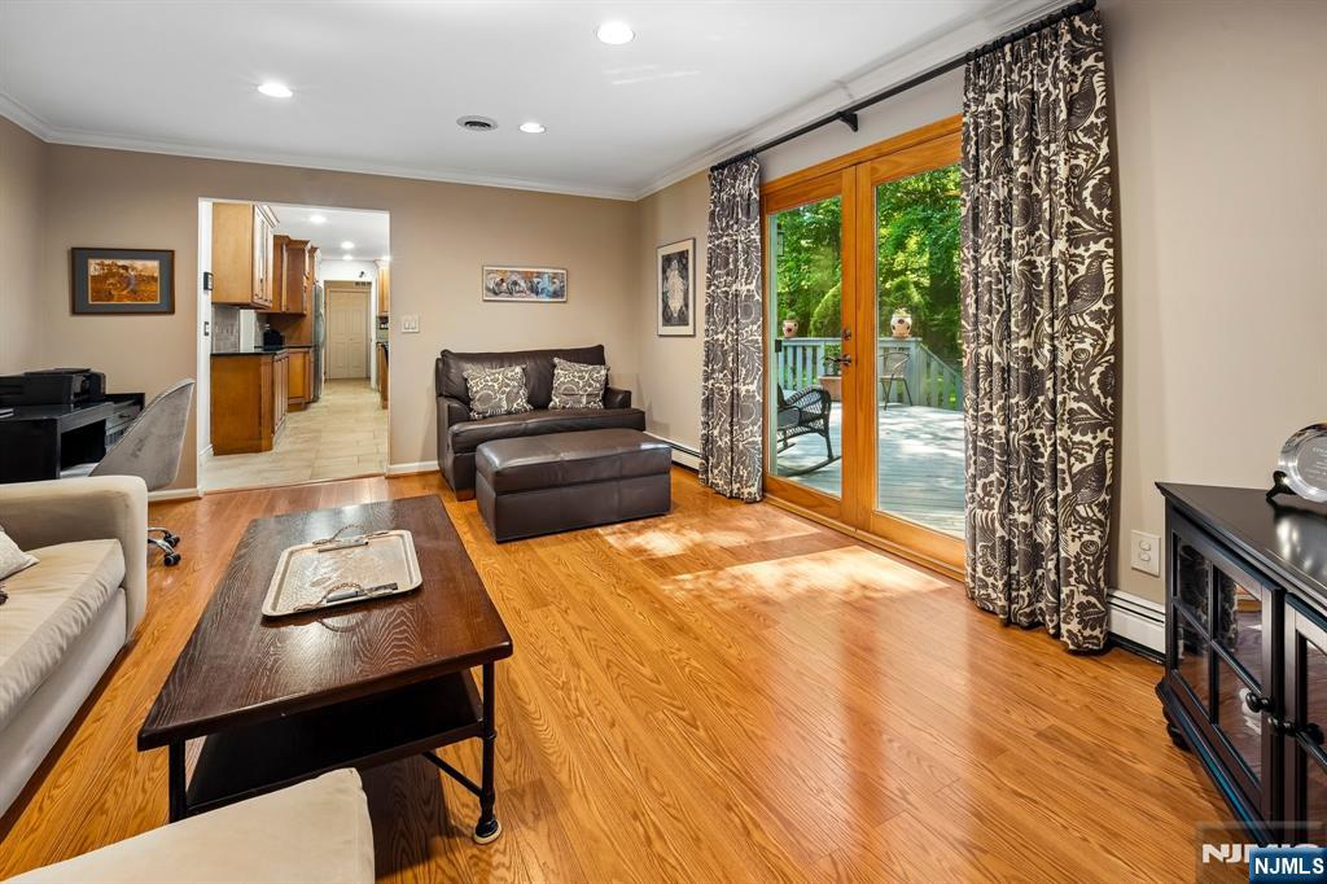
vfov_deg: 81.2
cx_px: 664
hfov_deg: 104.3
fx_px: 516
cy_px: 442
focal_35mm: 14
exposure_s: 1/13
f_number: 7.1
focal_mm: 14
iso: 800
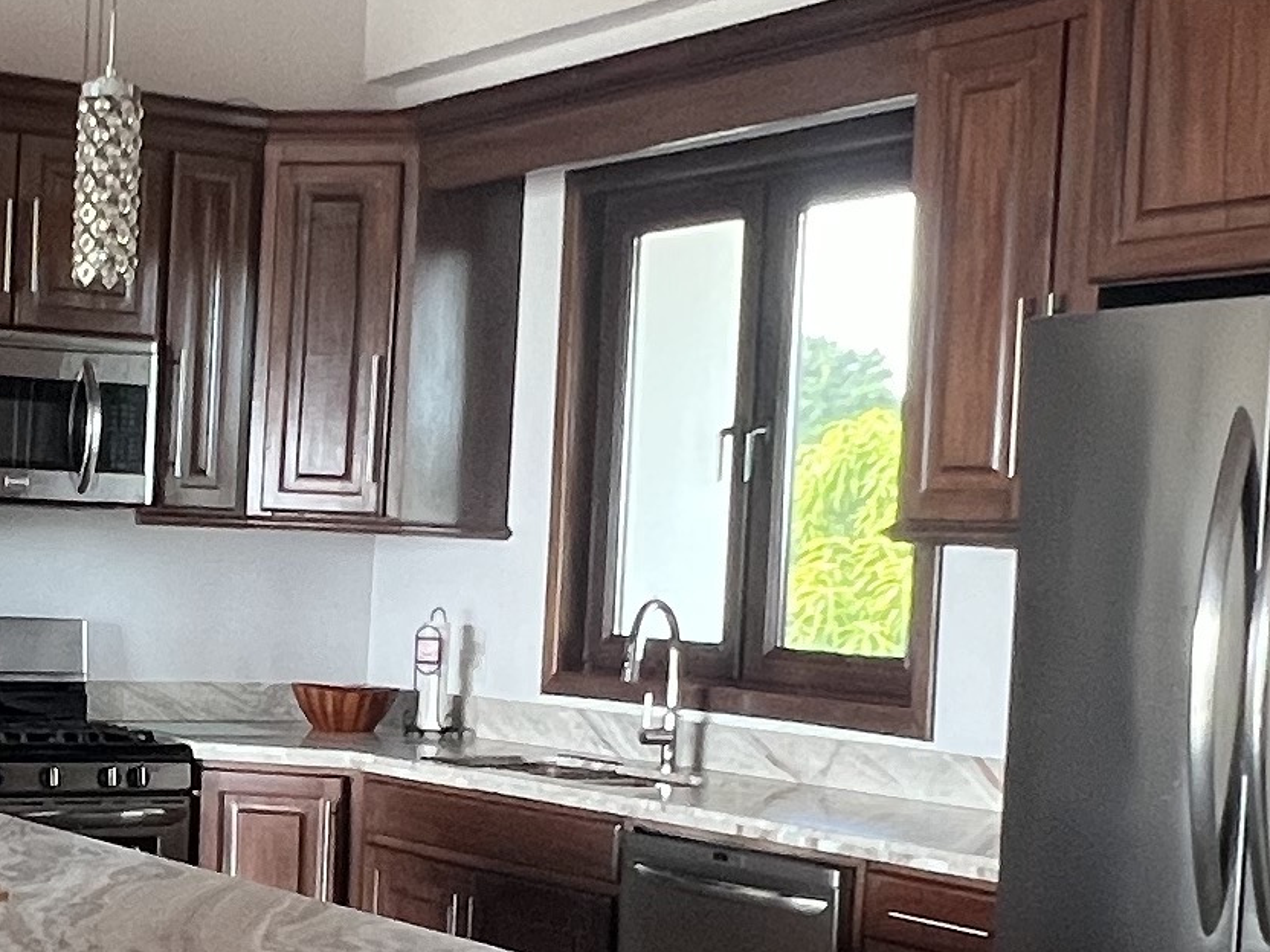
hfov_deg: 29.6
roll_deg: -2.1
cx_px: 156
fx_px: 2311
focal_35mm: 63
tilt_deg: -4.4
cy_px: 700
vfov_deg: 23.1
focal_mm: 1.57
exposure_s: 1/99
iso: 160
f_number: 1.8
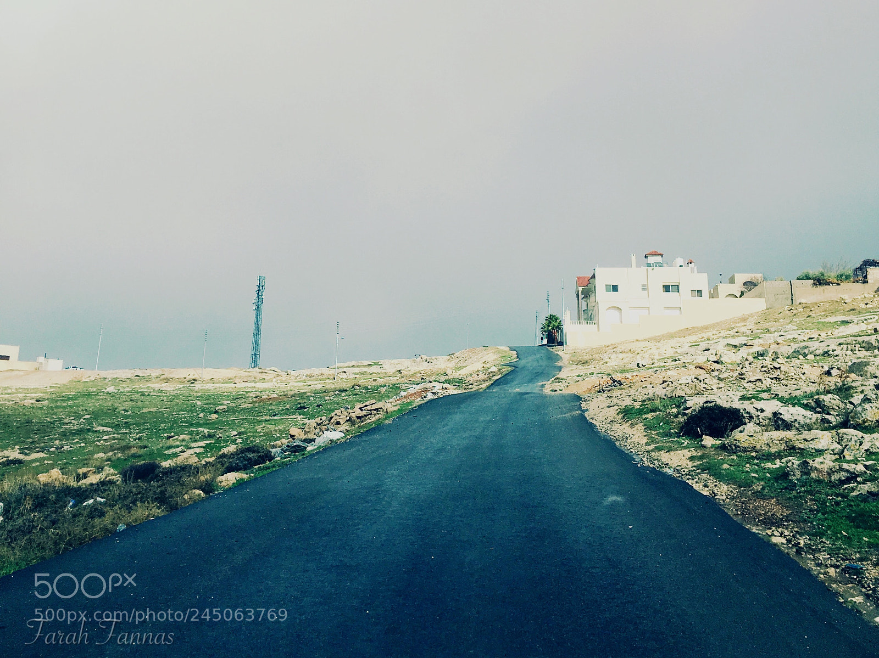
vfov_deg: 48.2
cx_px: 440
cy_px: 329
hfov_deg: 61.7
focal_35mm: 29
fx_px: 736
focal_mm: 4.15
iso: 25
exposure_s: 1/1972
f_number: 2.2
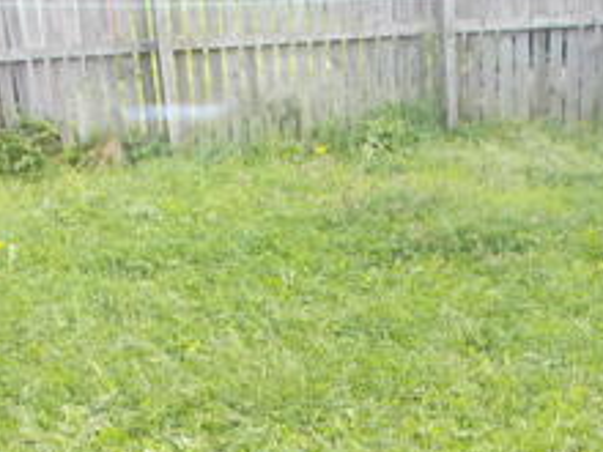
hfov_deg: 28.1
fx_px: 1202
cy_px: 500
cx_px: 336
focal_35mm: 69
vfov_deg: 20.3
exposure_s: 1/80
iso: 80
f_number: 3.2
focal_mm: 4.6
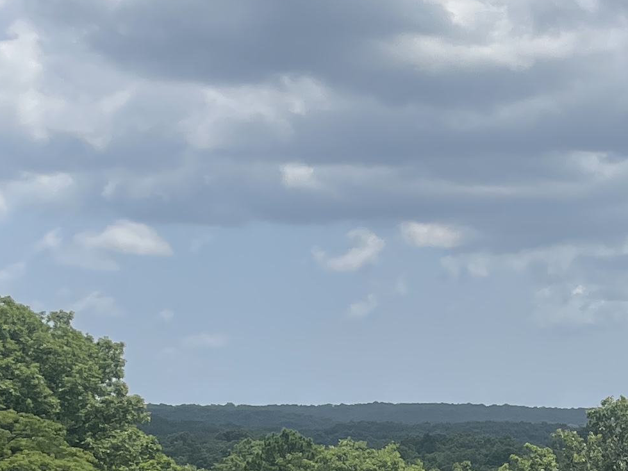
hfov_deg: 17.1
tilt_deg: -1.7
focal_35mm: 107
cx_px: 864
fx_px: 1941
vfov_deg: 13.7
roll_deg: -0.1
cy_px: 457
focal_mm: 4.2
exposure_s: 1/4831
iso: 32
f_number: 1.6
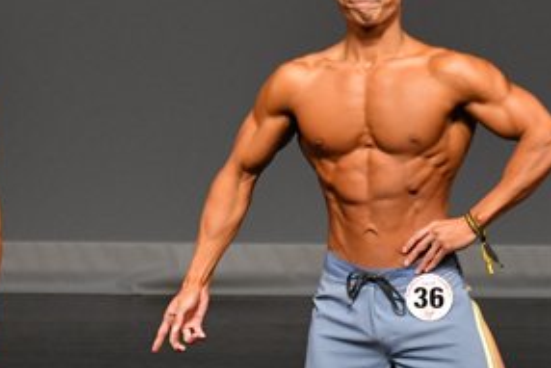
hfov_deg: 2.5
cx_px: 76
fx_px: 12434
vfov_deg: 1.7
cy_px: 264
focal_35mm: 812
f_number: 5.6
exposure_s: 1/400
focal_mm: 200
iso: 2500
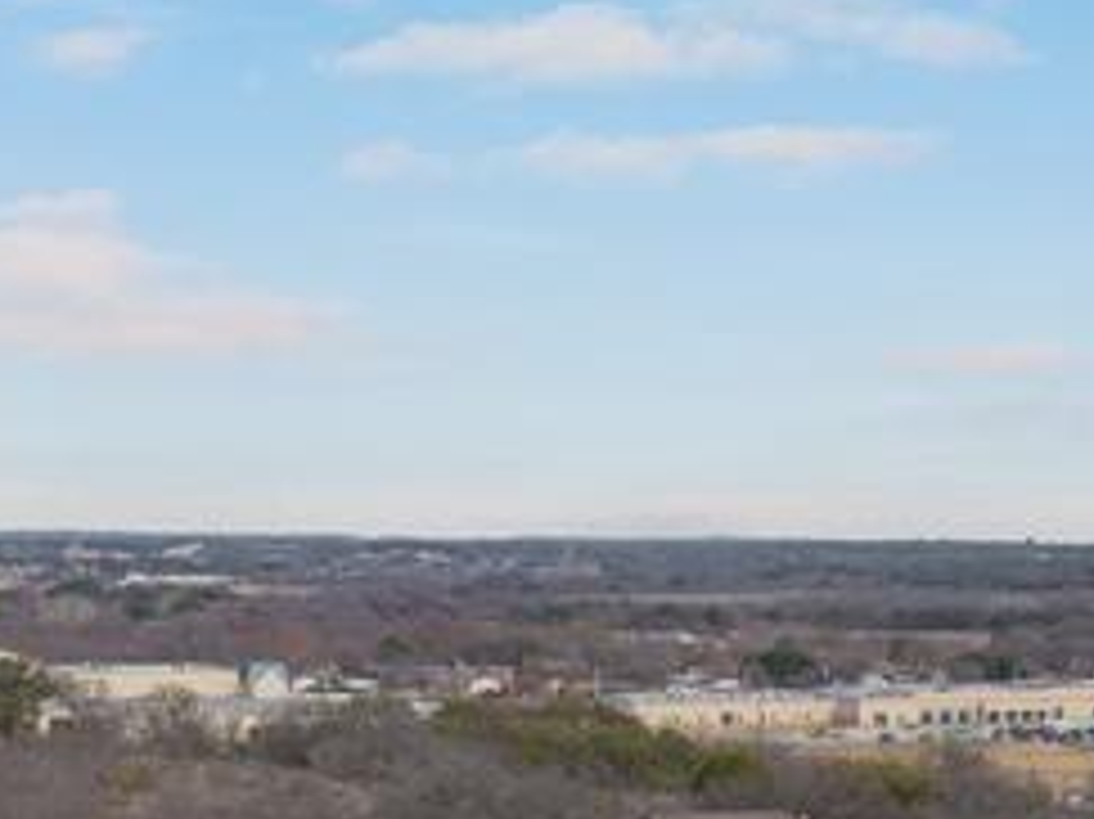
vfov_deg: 14.3
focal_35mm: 101
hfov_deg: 19.5
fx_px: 3190
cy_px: 909
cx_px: 594
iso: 120
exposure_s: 1/3000
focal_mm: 8.67
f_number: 1.8
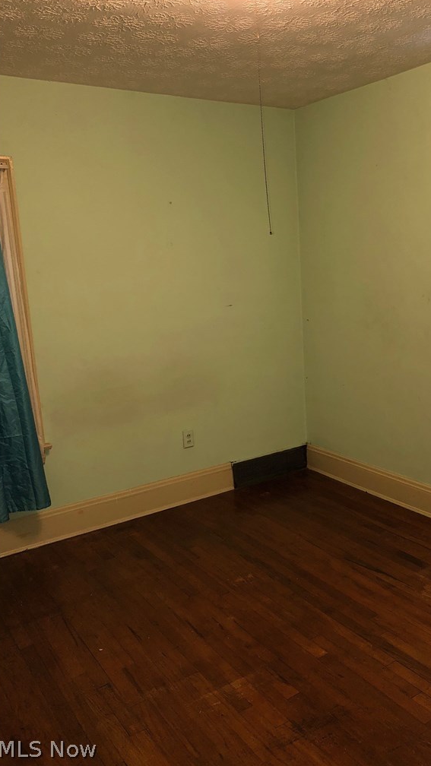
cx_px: 284
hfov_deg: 37.4
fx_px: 630
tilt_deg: -10.1
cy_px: 378
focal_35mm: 31
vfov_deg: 62.6
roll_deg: +2.8
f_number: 1.8
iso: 64
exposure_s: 1/45
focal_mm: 3.99
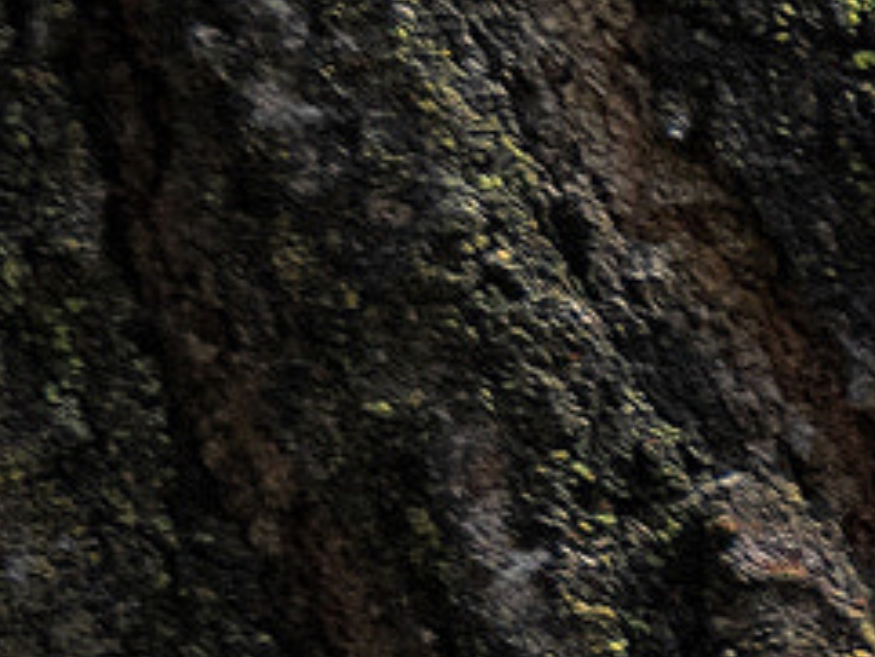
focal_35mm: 5738
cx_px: 2545
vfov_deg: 0.3
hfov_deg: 0.3
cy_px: 1485
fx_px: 145114
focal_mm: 600
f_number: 8
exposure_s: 1/320
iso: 220
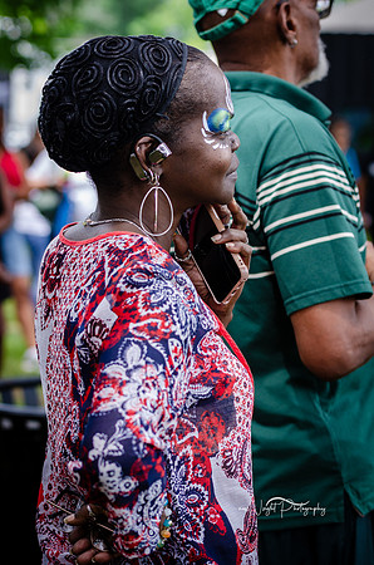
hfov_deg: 13.0
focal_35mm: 105
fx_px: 1644
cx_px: 187
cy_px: 282
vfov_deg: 19.5
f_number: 4
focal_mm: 70
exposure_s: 1/400
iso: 200
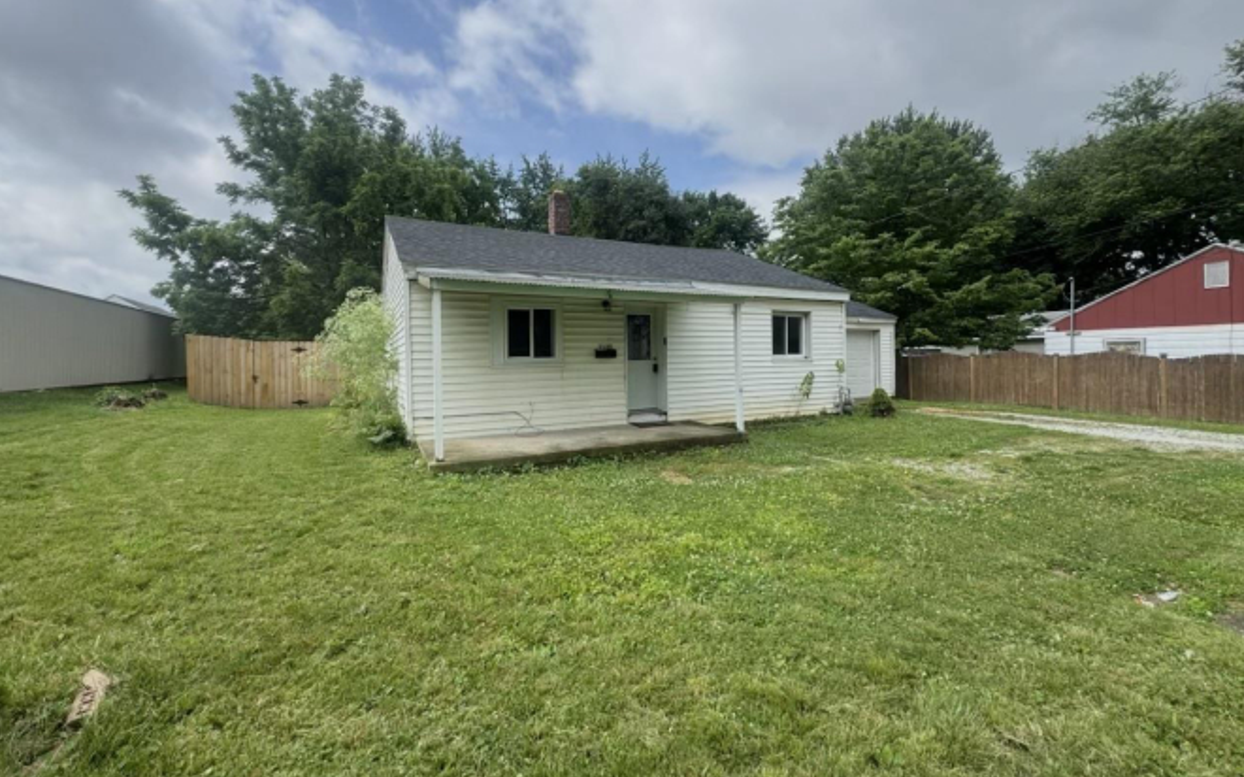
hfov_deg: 101.5
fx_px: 508
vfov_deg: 74.6
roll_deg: +1.0
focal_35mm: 15
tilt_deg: -0.3
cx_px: 623
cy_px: 358
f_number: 2.2
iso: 50
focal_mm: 2.22
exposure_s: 1/993
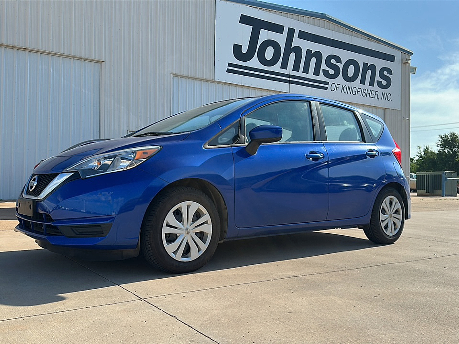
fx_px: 371
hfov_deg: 63.4
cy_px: 172
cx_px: 230
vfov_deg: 49.7
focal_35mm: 28
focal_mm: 6.86
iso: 80
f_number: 1.78
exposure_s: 1/3891
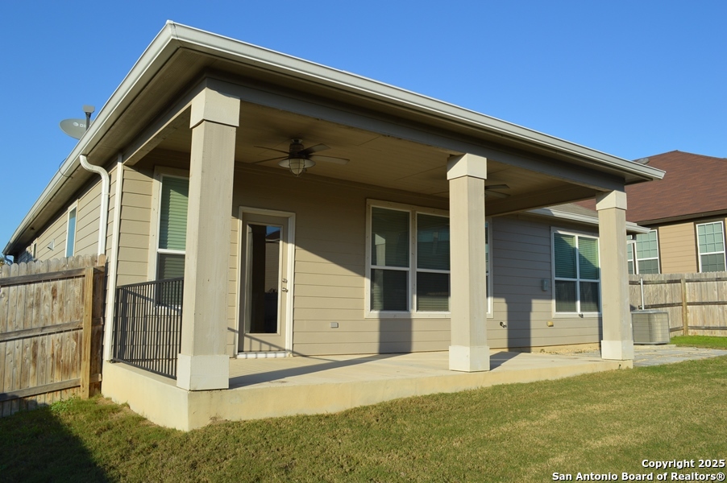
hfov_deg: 67.4
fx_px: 545
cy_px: 242
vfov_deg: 47.9
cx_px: 364
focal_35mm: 27
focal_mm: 18
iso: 100
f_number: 8
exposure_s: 1/250
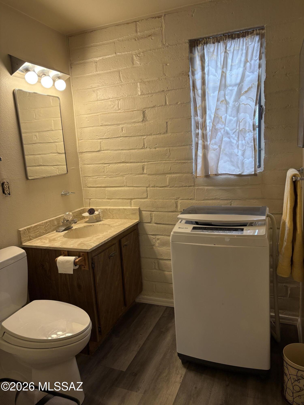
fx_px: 304
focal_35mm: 26
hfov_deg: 53.1
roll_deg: +3.5
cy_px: 202
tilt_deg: -10.2
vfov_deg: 67.3
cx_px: 152
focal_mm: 5.96
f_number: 1.6
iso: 100
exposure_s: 1/120
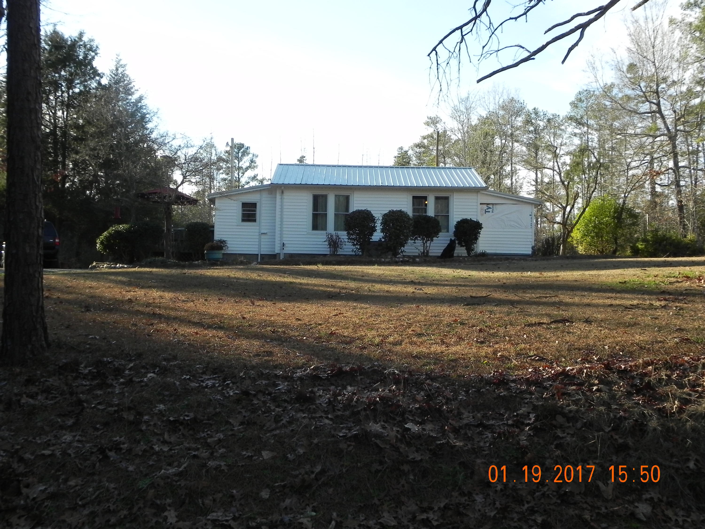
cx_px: 352
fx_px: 835
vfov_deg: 35.1
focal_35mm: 41
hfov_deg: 45.8
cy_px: 264
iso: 160
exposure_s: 1/240
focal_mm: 7.3
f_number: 5
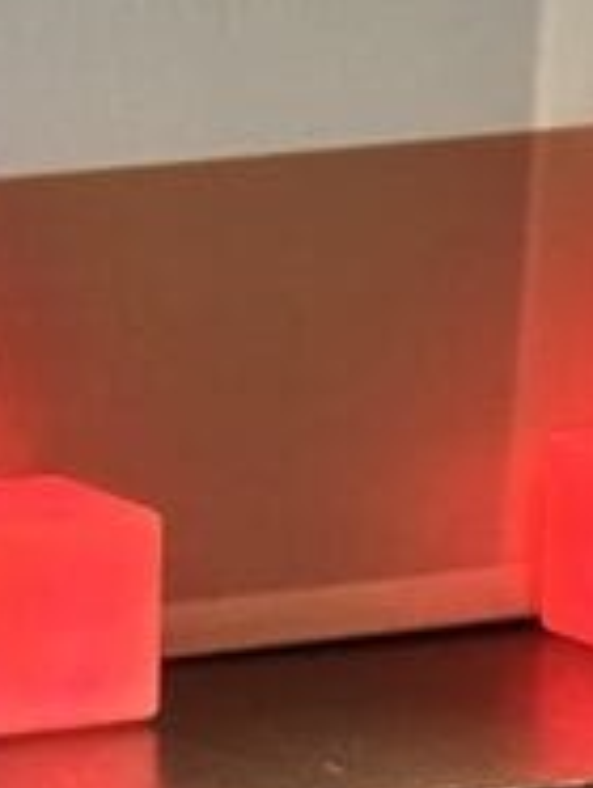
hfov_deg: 5.6
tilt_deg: -14.0
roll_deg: -0.6
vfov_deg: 7.5
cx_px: -127
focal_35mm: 264
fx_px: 6016
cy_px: 767
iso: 500
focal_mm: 6.86
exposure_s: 1/25
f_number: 1.78
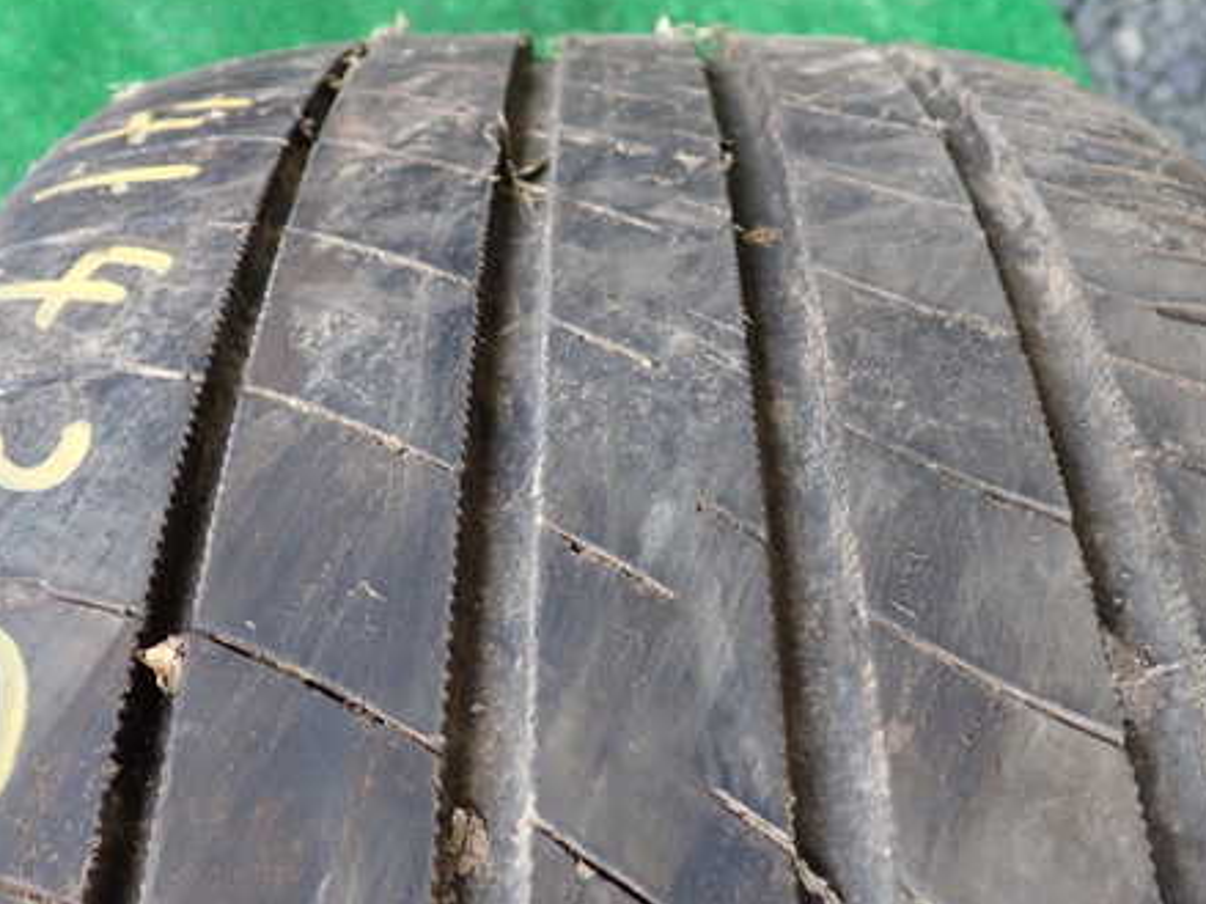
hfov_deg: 45.8
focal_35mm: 41
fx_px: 1428
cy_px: 514
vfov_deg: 35.1
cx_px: 596
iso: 200
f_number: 2.3
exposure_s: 1/125
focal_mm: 5.4
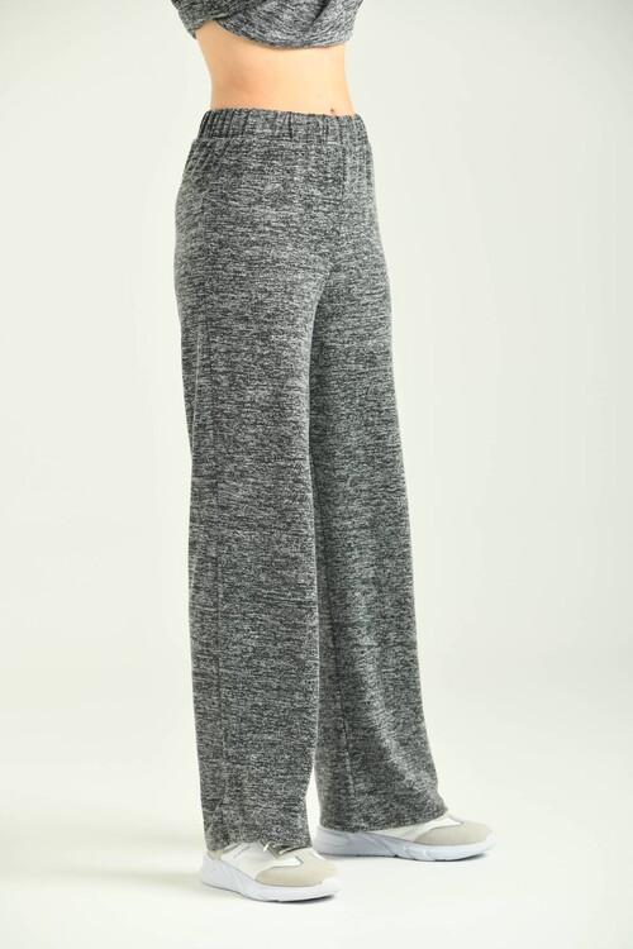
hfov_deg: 11.8
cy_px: 474
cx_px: 316
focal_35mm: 116
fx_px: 3059
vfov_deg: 17.6
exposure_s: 1/160
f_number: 5.6
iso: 125
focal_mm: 116
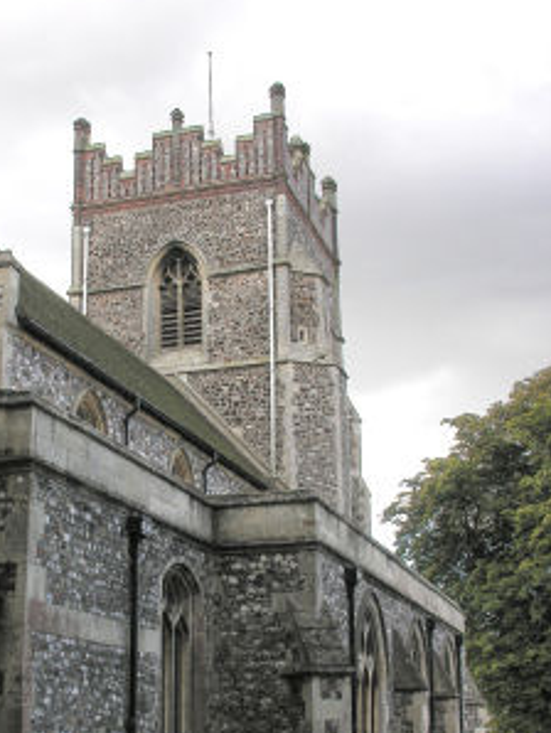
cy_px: 489
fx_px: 1144
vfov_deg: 35.2
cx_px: 156
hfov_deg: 26.8
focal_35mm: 54
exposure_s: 1/107
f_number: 5
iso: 50
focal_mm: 8.9
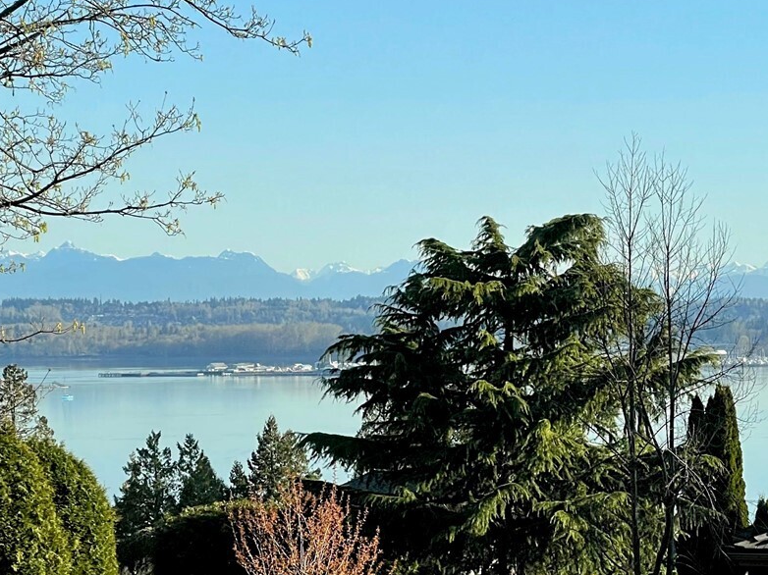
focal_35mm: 131
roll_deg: +0.9
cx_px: 635
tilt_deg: -2.1
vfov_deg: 11.3
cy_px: 425
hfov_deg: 14.9
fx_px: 2906
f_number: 2.2
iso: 20
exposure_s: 1/889
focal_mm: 7.5
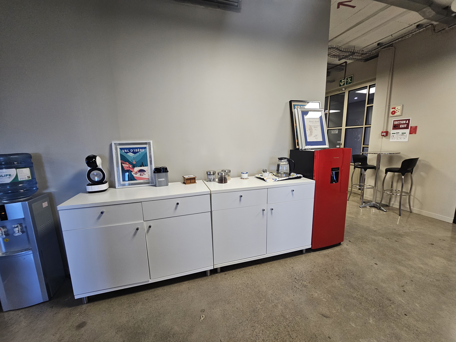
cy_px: 171
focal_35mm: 13
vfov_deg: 89.9
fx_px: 171
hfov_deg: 106.2
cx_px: 228
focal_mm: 2.2
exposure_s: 1/50
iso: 200
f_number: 2.2
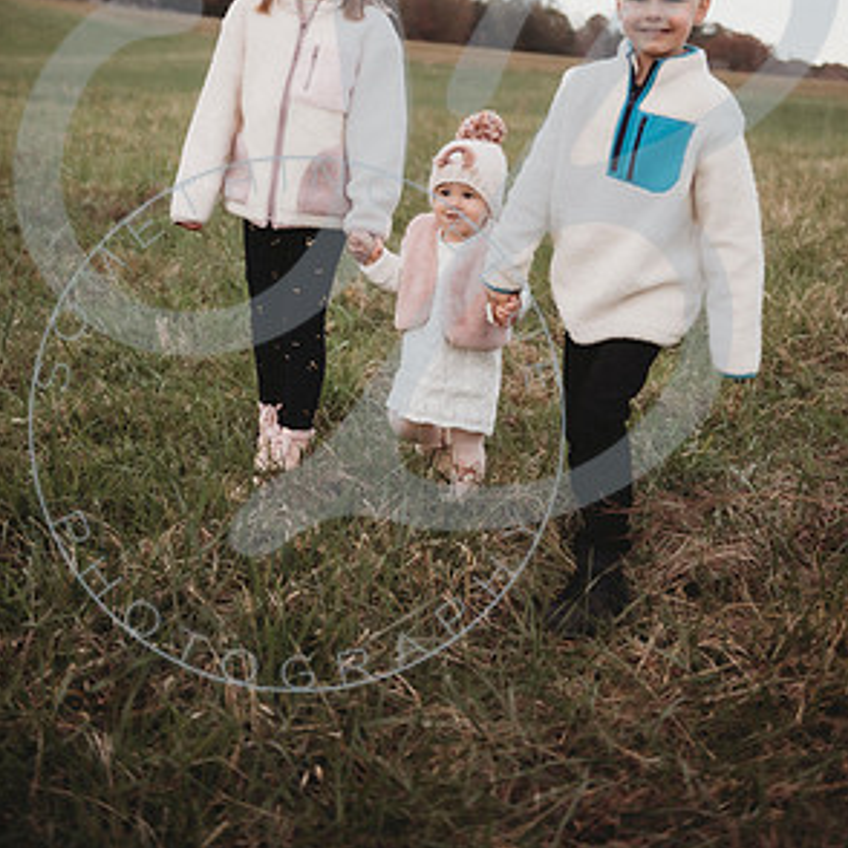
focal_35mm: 52
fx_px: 1441
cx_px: 427
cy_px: 205
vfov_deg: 32.1
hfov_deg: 32.8
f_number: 2.8
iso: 250
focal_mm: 40
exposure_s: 1/250
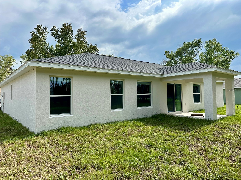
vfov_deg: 56.8
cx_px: 120
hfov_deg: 71.6
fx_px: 167
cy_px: 90
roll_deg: +0.4
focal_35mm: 24
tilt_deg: +3.0
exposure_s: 1/4348
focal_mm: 6.86
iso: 80
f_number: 1.78
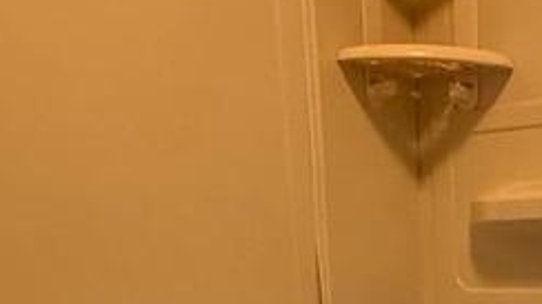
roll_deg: +1.4
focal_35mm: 64
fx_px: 919
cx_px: 495
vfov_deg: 17.2
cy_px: 433
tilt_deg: -11.5
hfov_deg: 31.2
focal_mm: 2.22
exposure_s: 1/120
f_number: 2.2
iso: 500
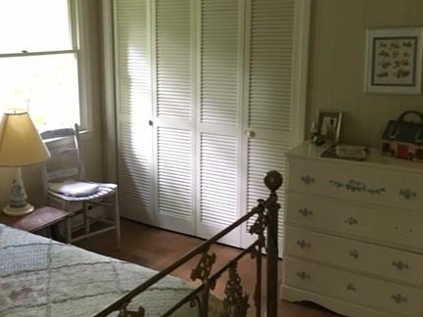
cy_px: 130
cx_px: 150
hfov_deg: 43.4
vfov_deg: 33.5
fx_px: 525
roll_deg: +0.5
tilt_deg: -10.3
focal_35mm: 43
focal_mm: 4.15
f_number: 2.2
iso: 320
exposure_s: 1/15
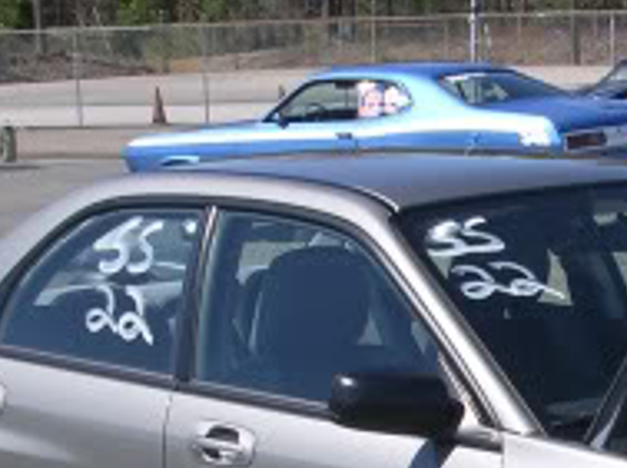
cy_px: 505
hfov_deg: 15.0
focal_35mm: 129
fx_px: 2332
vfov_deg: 11.3
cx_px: 677
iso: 100
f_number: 5.6
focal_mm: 5.8
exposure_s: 1/287
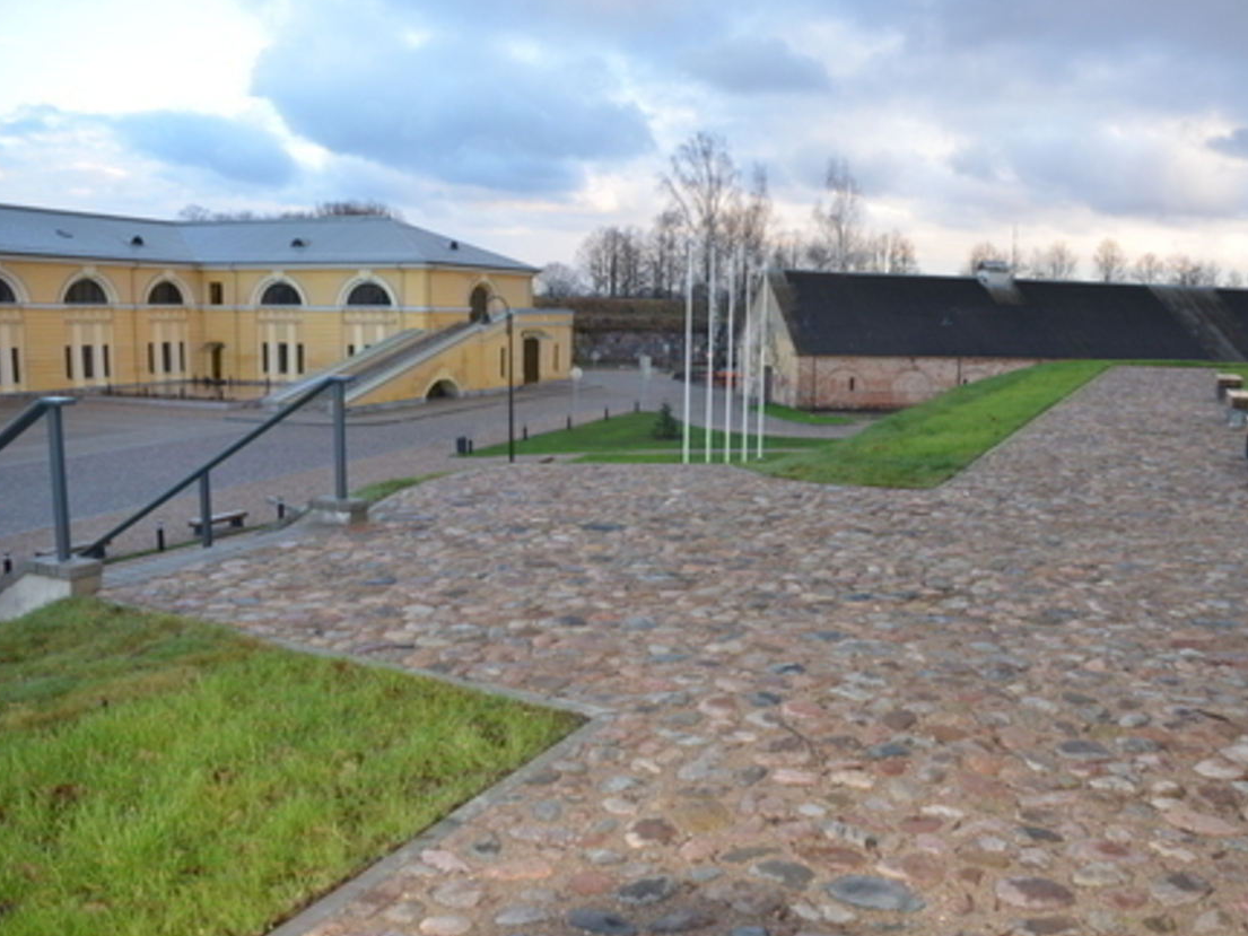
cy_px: 474
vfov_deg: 46.8
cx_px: 674
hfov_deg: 59.9
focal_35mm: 30
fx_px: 1082
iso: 200
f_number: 3.5
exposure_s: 1/160
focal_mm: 18
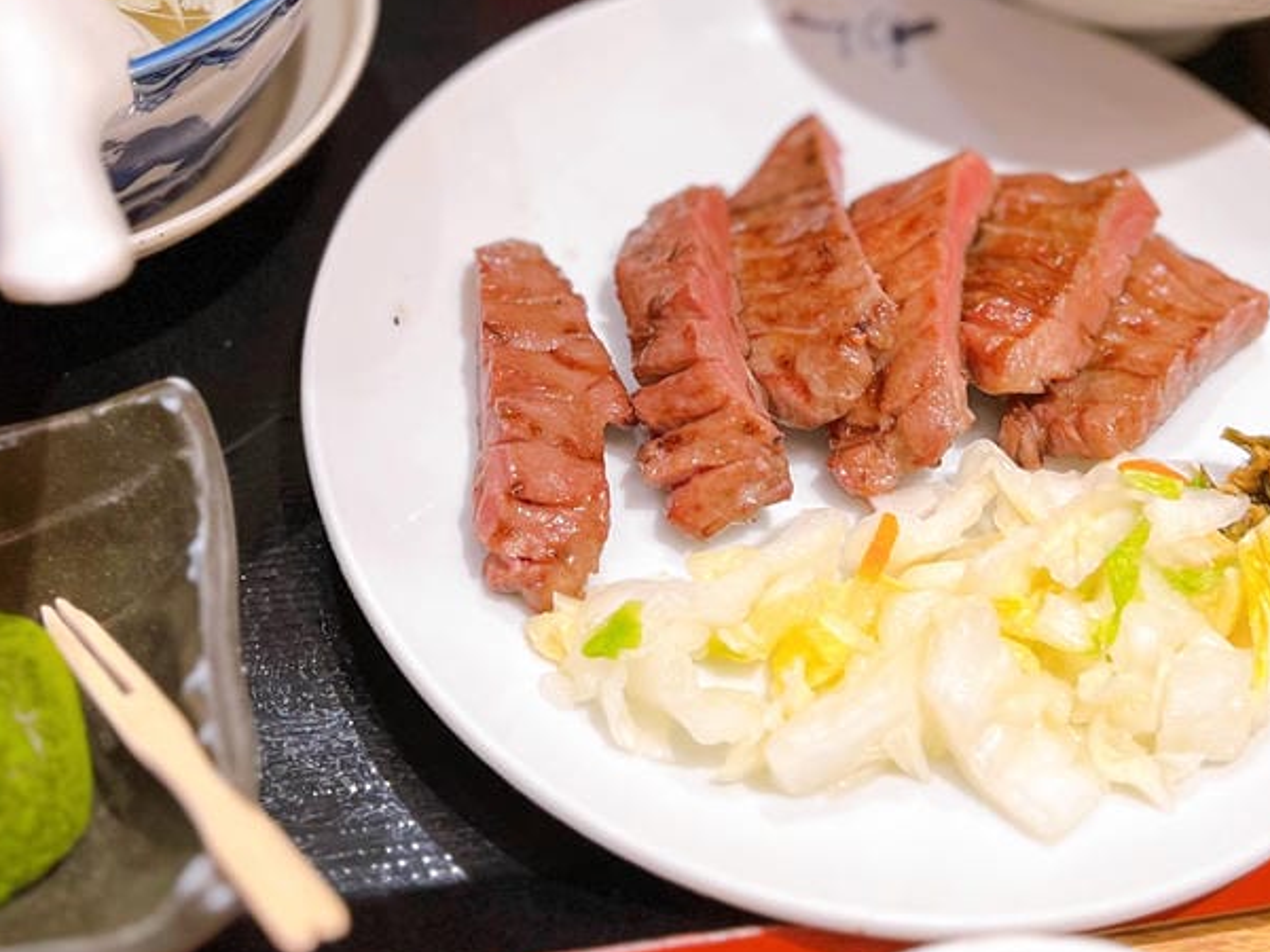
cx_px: 641
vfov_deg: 27.1
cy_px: 106
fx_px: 1908
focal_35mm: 52
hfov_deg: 36.8
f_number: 1.5
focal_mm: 5.7
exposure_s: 1/100
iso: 100
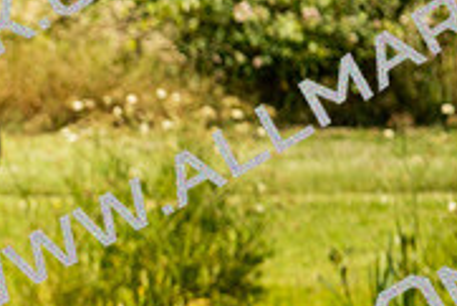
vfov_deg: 0.7
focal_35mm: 1923
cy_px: 368
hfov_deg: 1.1
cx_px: -250
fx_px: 24430
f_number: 6.3
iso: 250
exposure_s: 1/2000
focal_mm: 600
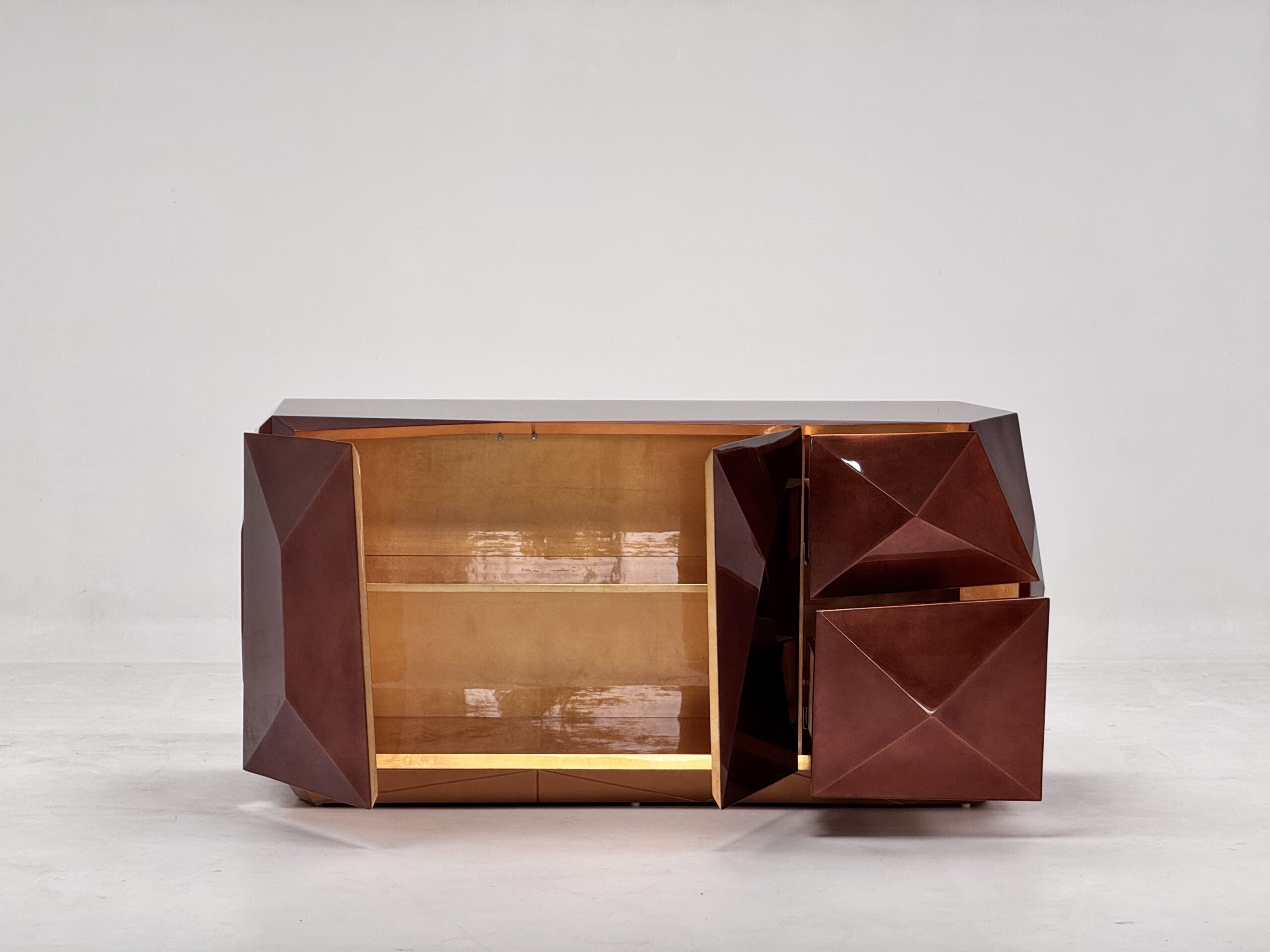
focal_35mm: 120
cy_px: 476
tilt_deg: -5.6
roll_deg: +0.5
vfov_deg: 12.3
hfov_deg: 16.4
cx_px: 635
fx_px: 4403
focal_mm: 15.66
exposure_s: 1/100
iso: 80
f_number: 2.8
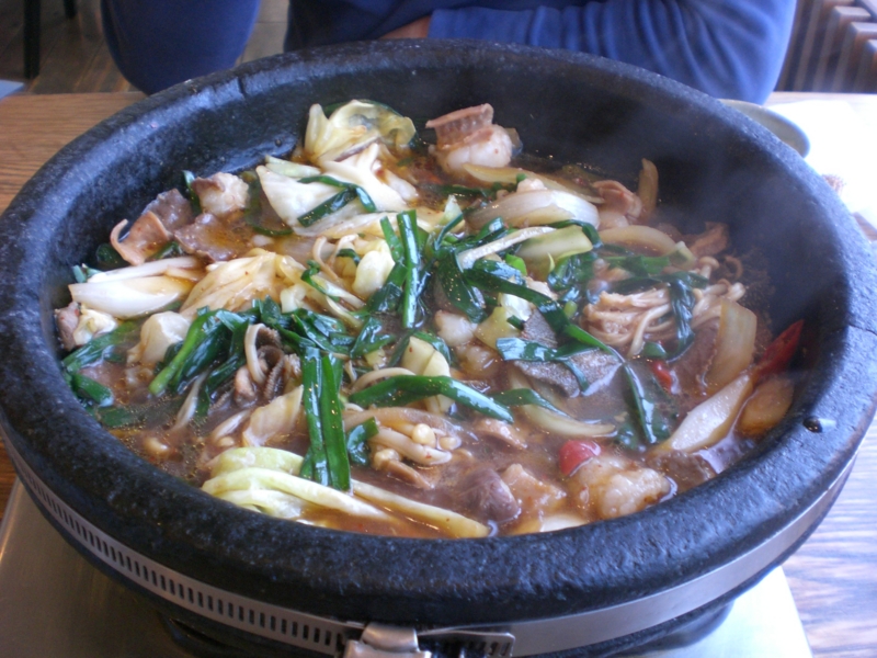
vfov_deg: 37.7
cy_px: 329
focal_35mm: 38
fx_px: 963
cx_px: 438
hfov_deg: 49.0
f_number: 3.1
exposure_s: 1/20
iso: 200
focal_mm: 6.3
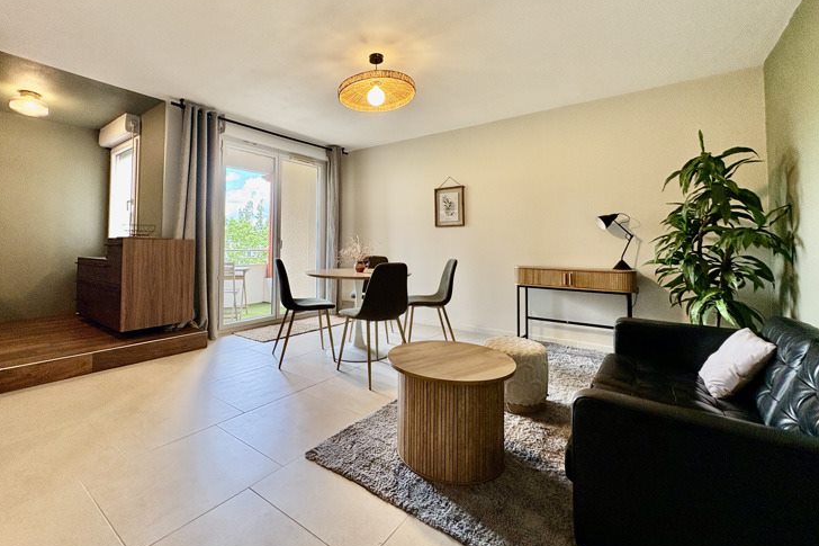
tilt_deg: +2.1
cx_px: 370
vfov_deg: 73.3
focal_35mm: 16
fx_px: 364
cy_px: 233
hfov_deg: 96.5
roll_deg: +0.0
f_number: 2.2
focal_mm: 2.22
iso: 125
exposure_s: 1/99
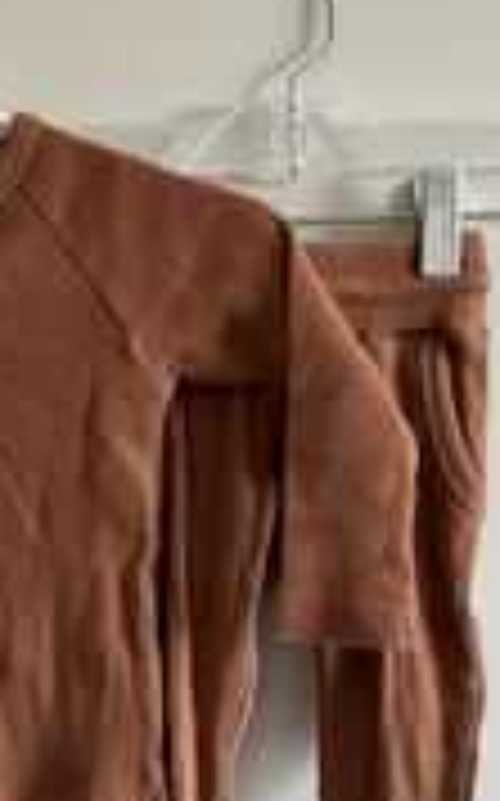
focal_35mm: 59
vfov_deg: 34.4
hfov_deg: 21.8
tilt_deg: -6.2
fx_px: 1288
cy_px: 500
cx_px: 119
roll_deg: -0.1
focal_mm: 5.96
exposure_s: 1/95
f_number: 1.6
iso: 125
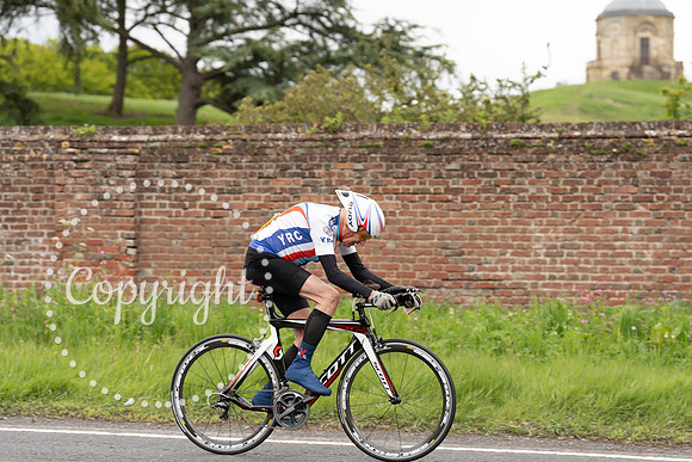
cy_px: 231
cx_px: 346
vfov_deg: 14.4
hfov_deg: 21.5
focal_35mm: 95
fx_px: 1826
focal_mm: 95
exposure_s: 1/1000
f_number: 3.5
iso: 320
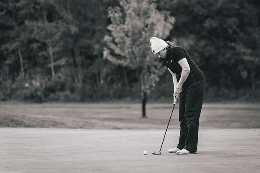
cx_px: 168
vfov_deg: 6.1
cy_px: 89
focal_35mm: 224
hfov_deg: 9.2
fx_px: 1619
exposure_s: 1/1600
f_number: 2.8
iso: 800
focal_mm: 150
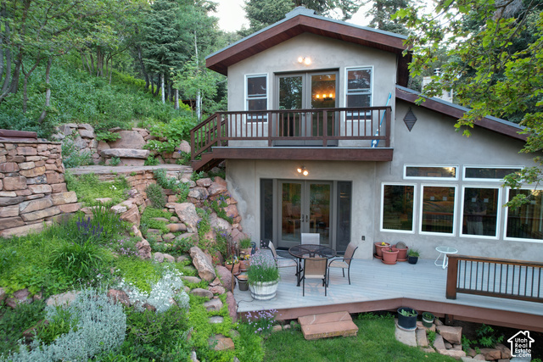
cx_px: 272
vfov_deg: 57.3
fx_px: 332
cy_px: 181
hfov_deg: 78.6
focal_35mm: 22
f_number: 2.8
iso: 100
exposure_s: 1/20
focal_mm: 8.38
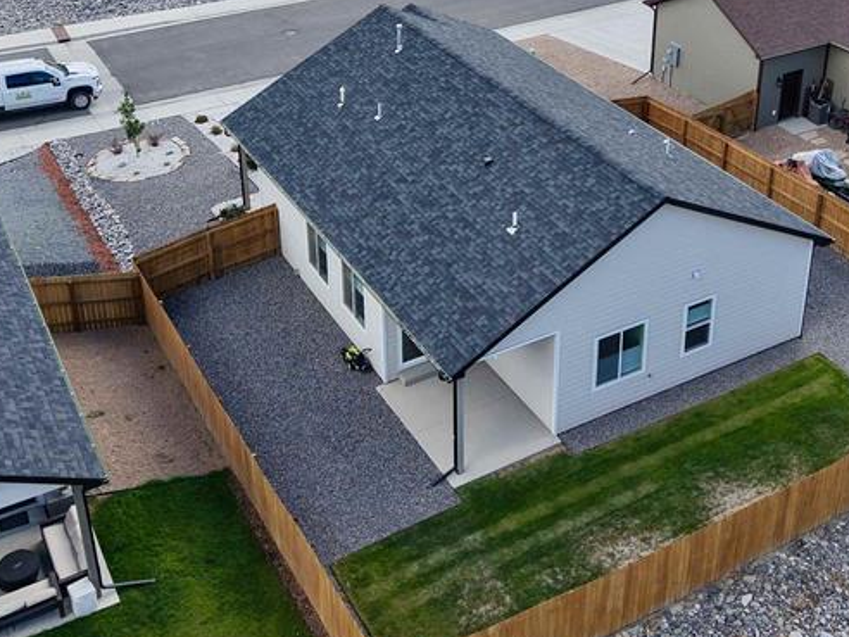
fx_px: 1226
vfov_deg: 28.4
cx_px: 499
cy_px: 110
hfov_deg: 38.1
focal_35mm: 50
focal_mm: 8.67
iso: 100
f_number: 1.8
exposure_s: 1/800
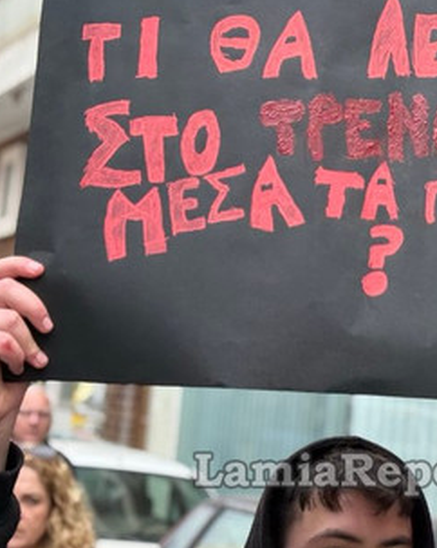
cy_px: 195
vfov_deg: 19.3
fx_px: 1602
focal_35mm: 99
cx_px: 381
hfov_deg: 15.4
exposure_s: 1/885
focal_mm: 6.76
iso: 100
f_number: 1.78
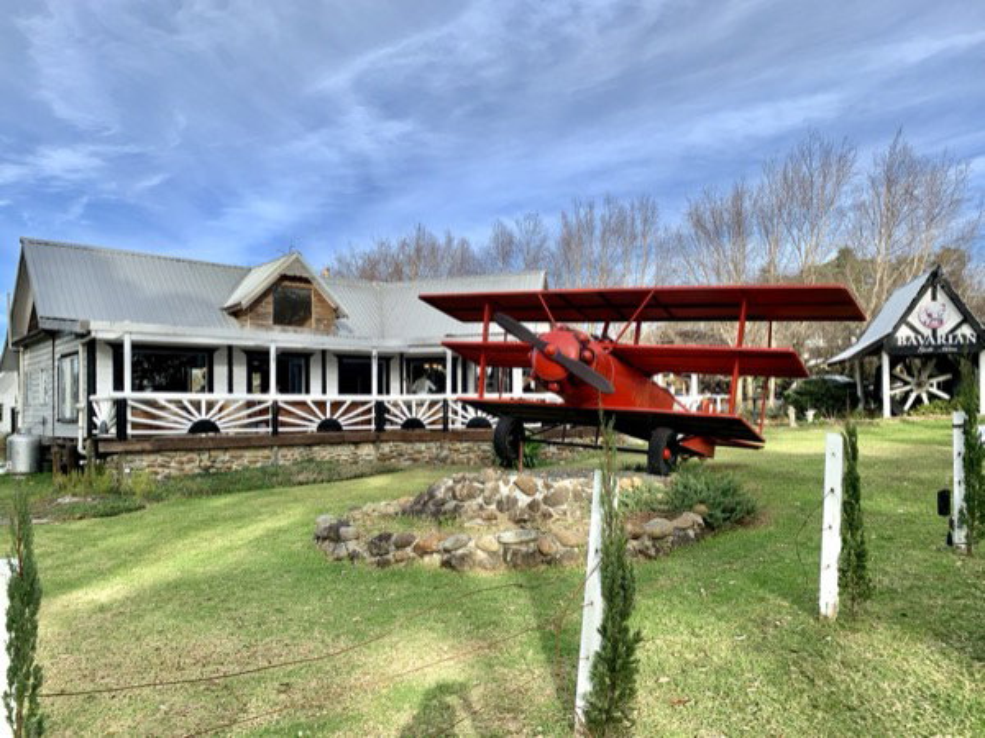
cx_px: 492
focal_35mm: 26
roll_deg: -0.1
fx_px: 740
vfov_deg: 53.1
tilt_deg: +4.0
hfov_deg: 67.3
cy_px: 369
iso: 25
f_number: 1.8
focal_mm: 4.25
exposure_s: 1/1332
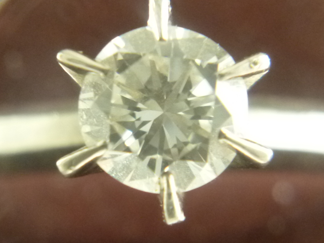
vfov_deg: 20.2
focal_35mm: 73
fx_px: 683
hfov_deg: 26.7
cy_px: 120
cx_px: 165
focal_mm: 5
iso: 400
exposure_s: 1/10
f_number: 3.1
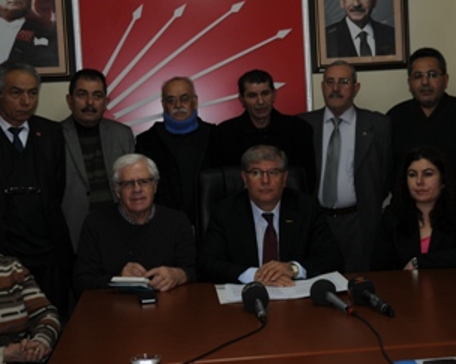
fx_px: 783
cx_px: 256
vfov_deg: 26.2
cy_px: 153
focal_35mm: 58
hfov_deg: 32.5
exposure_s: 1/60
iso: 200
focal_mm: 28
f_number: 4
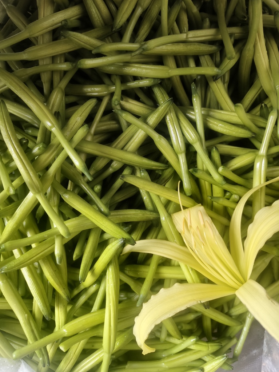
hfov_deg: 56.8
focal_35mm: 24
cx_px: 134
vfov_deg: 71.6
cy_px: 183
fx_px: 258
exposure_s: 1/50
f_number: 1.88
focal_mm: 5.56
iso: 654
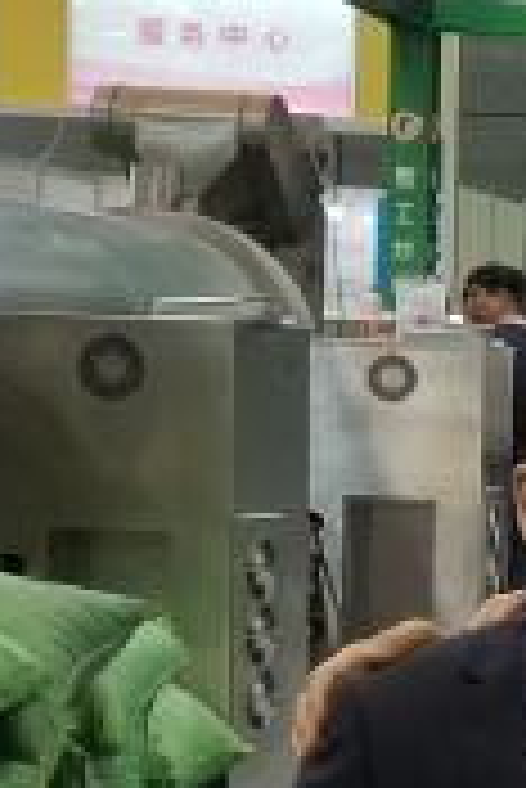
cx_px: 1452
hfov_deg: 9.7
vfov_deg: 17.5
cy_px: 617
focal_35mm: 116
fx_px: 2537
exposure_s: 1/50
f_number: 1.7
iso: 125
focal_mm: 4.25
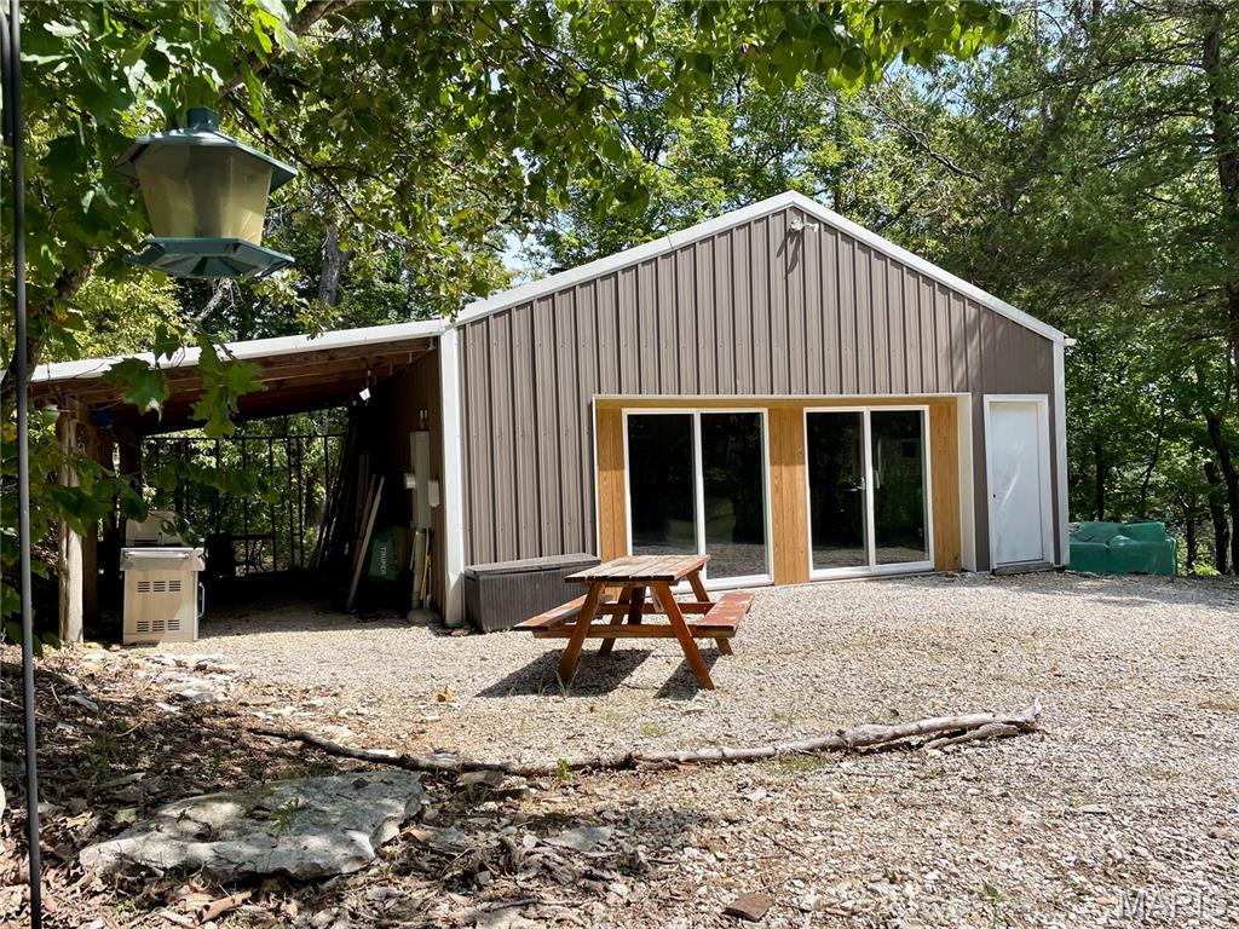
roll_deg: +1.9
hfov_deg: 67.3
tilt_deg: +0.1
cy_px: 464
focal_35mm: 26
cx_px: 620
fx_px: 931
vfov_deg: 53.1
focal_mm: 4.2
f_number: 1.6
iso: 32
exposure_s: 1/1770
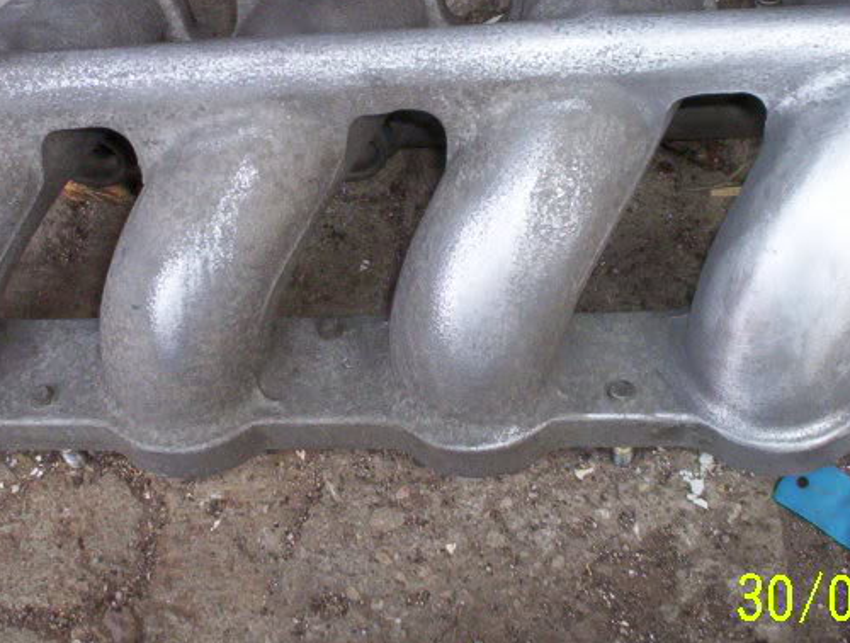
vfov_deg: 23.6
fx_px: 1527
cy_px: 202
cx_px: 415
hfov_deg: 31.1
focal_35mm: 62
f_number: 4.5
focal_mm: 4.99
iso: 140
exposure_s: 1/67.4
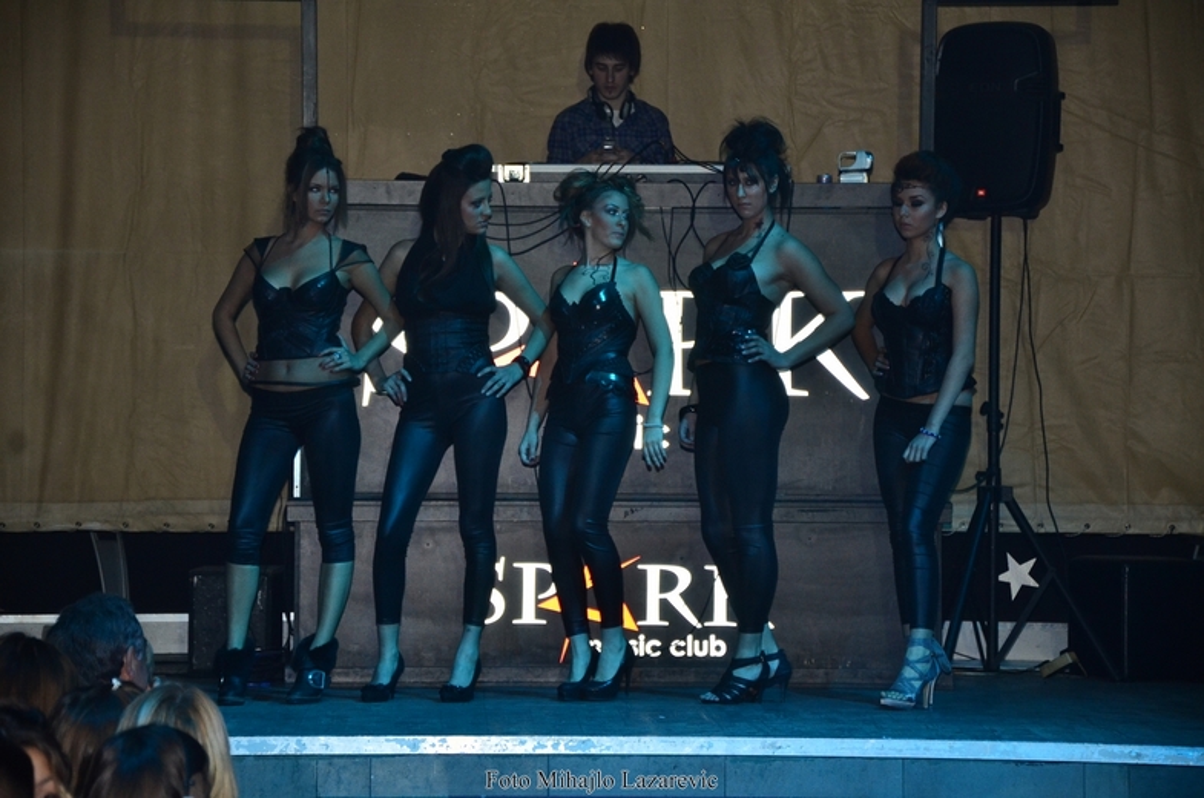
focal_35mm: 147
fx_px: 4906
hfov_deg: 14.0
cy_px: 399
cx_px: 602
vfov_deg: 9.3
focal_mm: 98
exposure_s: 1/80
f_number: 5.6
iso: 800
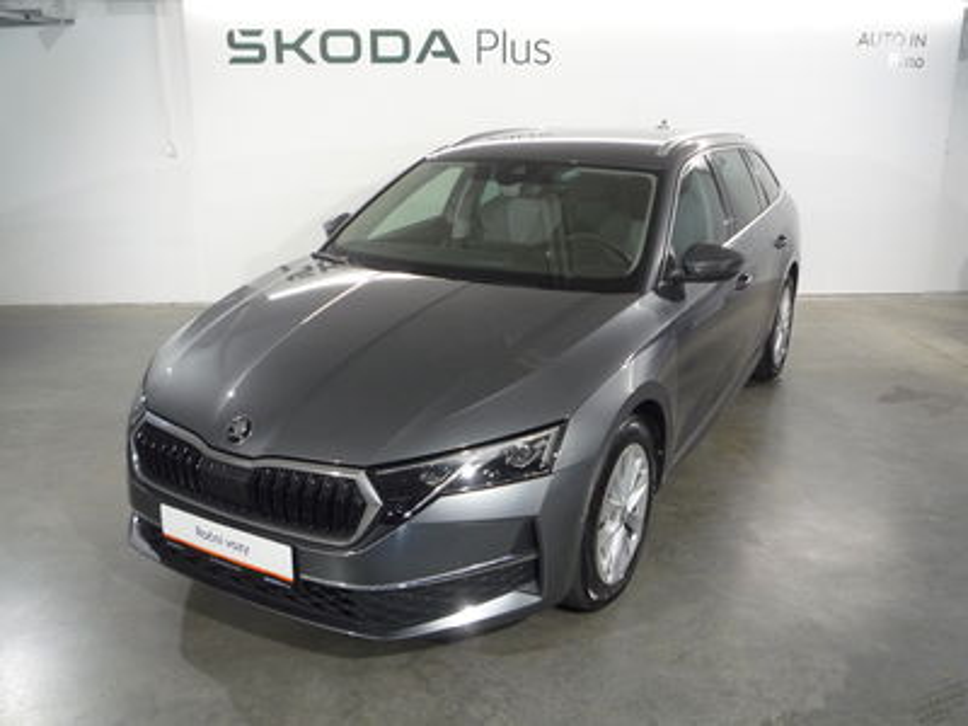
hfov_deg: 60.0
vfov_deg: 46.8
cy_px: 363
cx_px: 484
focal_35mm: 30
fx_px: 839
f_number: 3.3
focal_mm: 5.2
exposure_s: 1/30
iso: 250
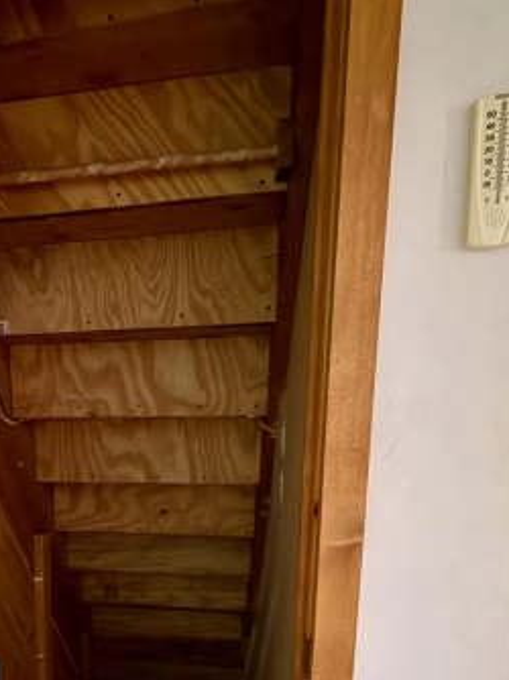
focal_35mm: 28
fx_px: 550
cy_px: 514
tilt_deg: -9.1
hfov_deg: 47.4
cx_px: 112
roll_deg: +2.0
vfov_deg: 59.9
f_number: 2.2
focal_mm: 2.22
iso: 640
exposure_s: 1/12
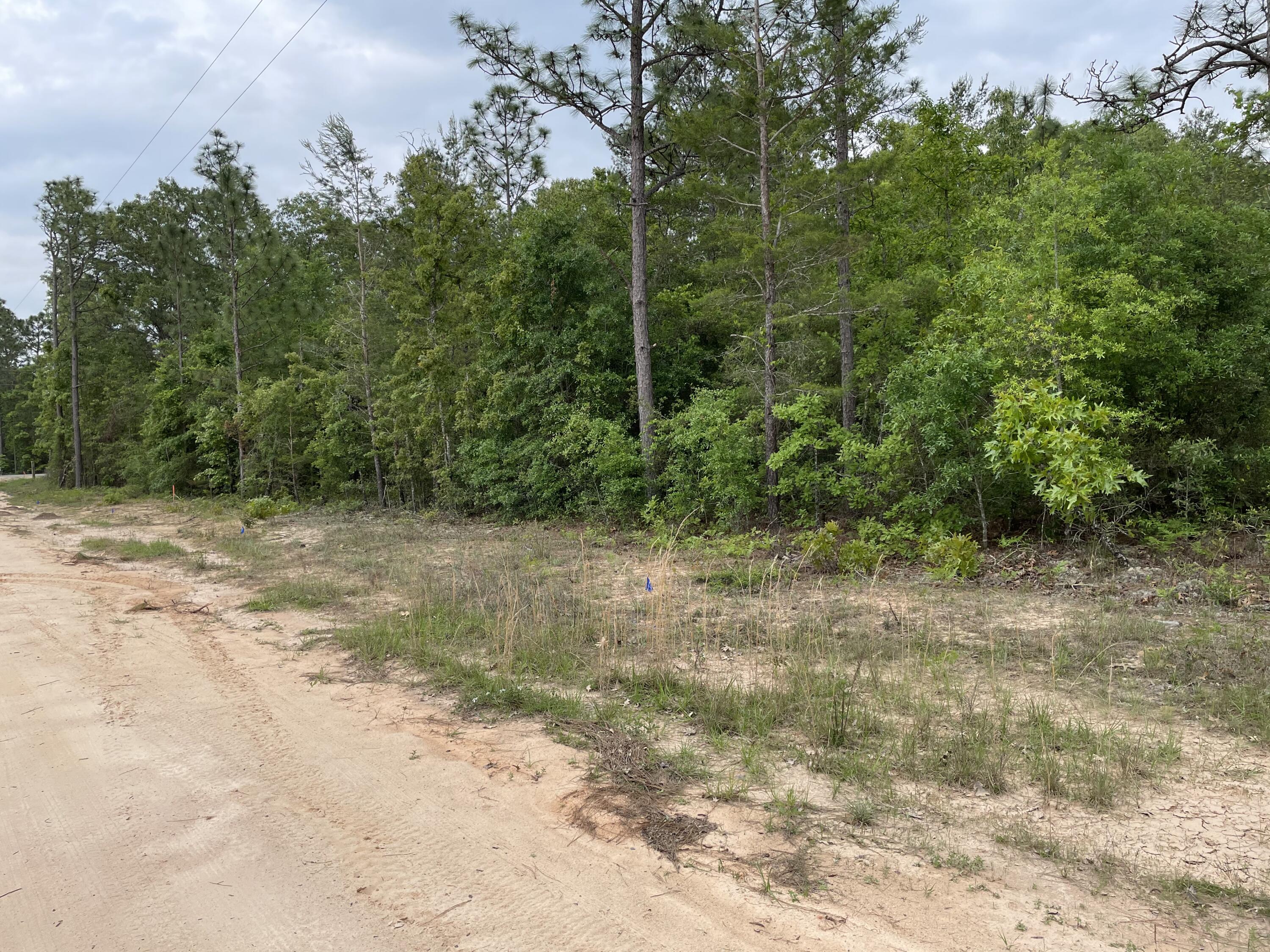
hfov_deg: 67.3
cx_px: 635
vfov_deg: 53.1
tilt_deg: -0.7
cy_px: 476
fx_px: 954
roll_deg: +1.8
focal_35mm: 26
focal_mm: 4.2
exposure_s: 1/1289
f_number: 1.6
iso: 32
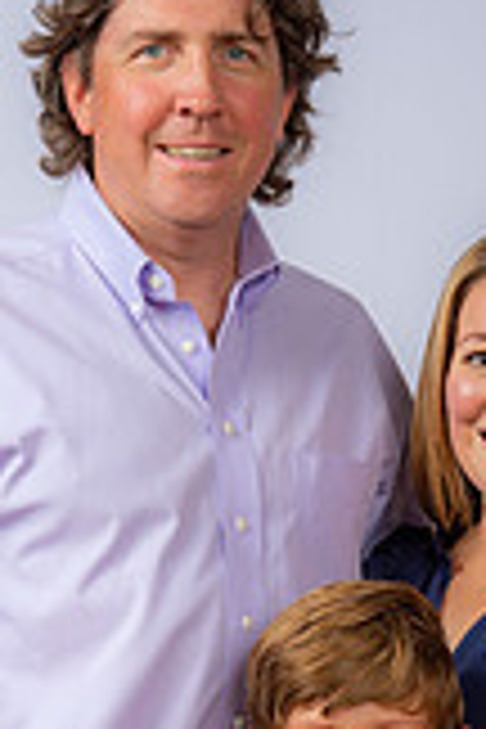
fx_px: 3483
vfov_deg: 11.9
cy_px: 657
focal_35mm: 172
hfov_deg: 8.0
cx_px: 277
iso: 250
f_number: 6.3
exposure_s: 1/160
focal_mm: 62
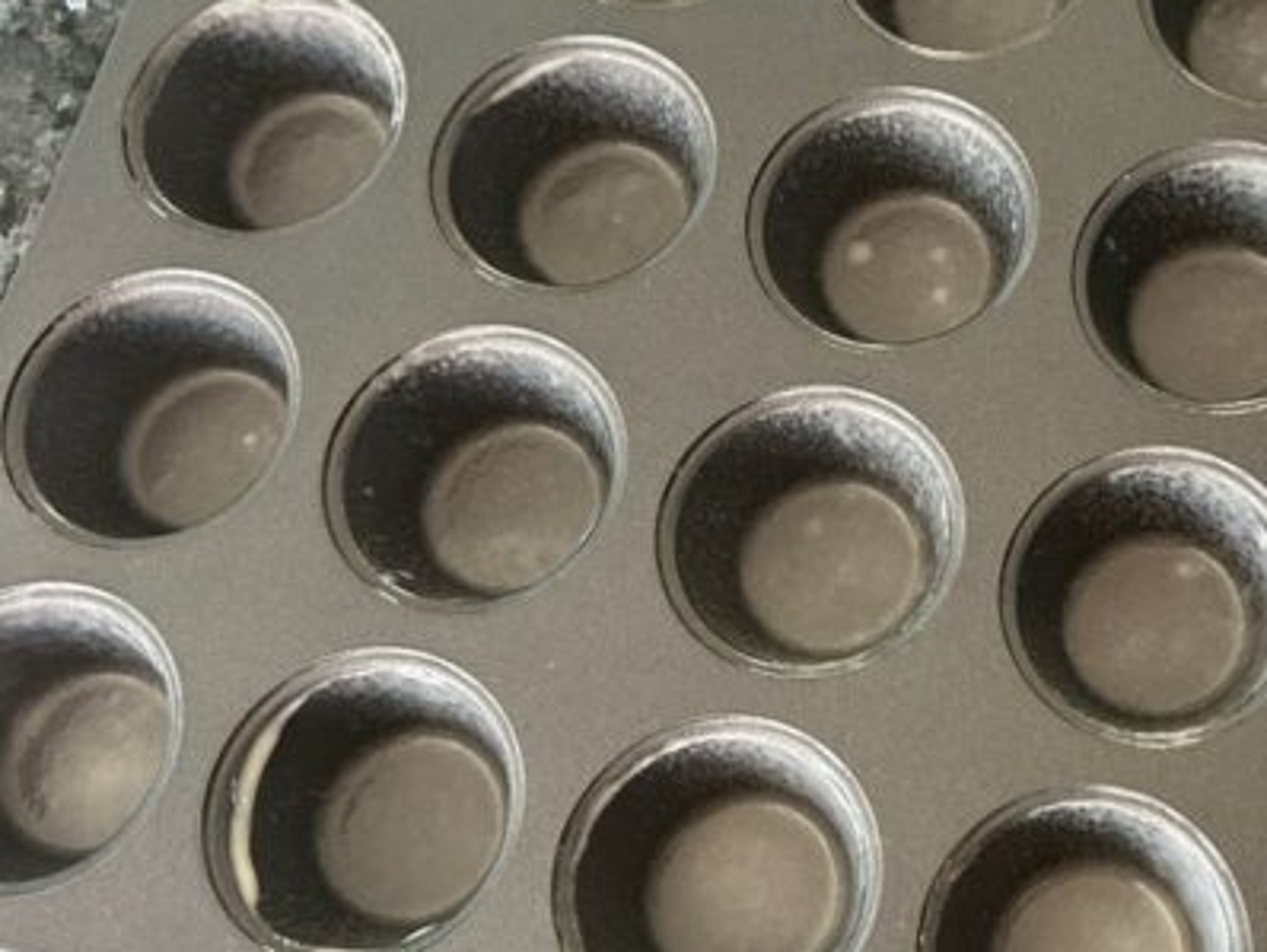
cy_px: 548
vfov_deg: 30.9
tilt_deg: -72.3
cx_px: 1089
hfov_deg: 38.2
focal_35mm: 47
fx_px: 1721
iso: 500
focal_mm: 5.7
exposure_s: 1/40
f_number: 1.5
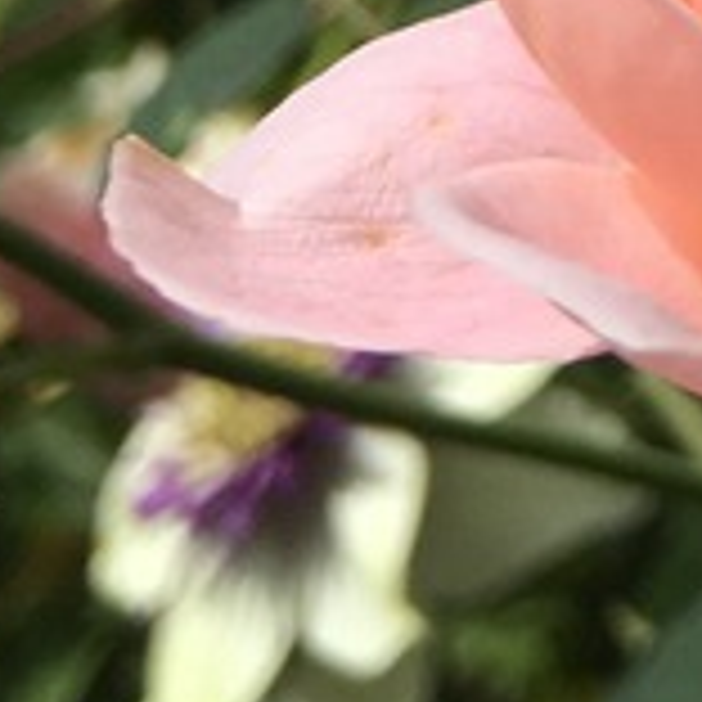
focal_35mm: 158
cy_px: -1179
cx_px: 1336
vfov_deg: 9.4
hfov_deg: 10.3
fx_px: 3625
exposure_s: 1/1972
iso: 25
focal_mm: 4.15
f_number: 2.2
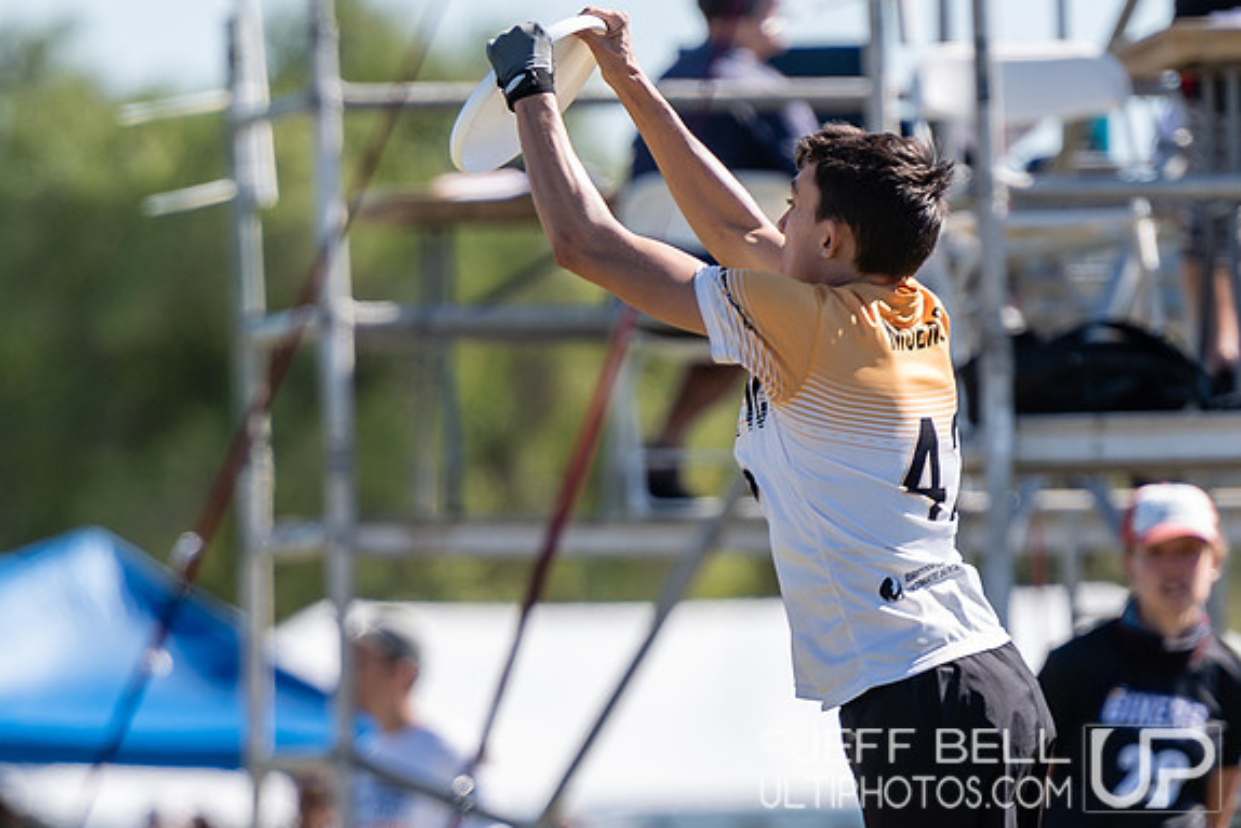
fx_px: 22790
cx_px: 780
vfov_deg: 2.1
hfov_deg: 3.1
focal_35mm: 661
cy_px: 614
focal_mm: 200
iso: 100
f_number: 2.8
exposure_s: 1/1000
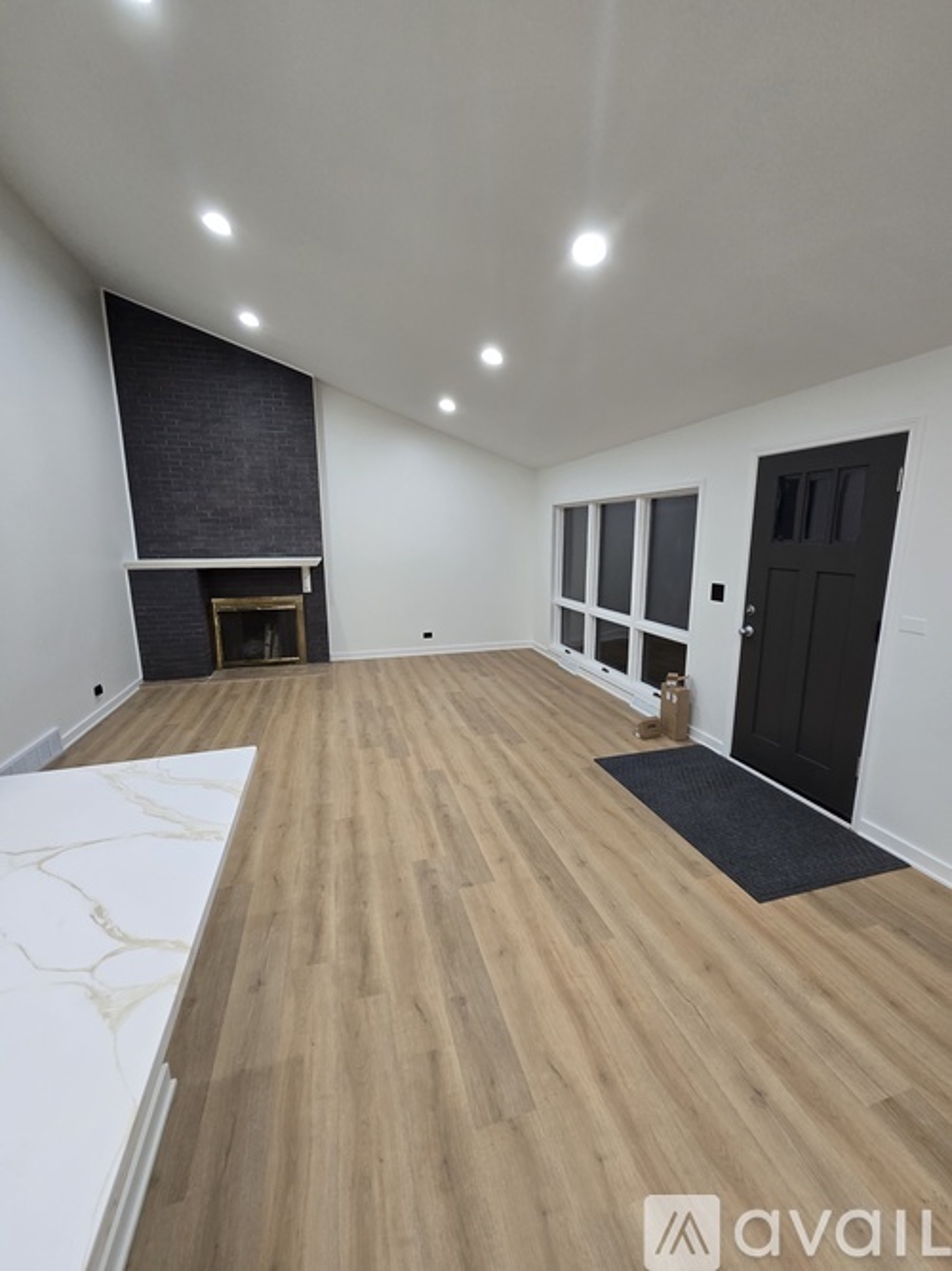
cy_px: 636
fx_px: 477
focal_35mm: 13
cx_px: 476
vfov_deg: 106.2
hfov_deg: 89.9
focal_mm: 2.2
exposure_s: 1/60
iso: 160
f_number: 2.2
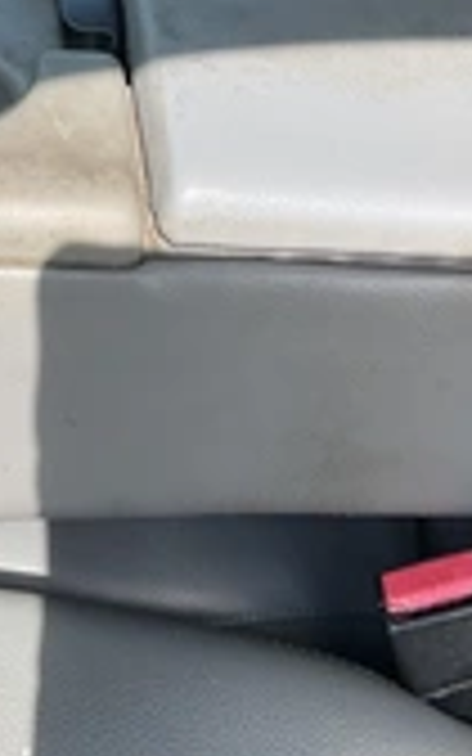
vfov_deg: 27.3
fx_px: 1502
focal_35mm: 73
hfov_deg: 17.8
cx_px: 130
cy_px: 94
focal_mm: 3
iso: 25
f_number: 1.8
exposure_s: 1/491
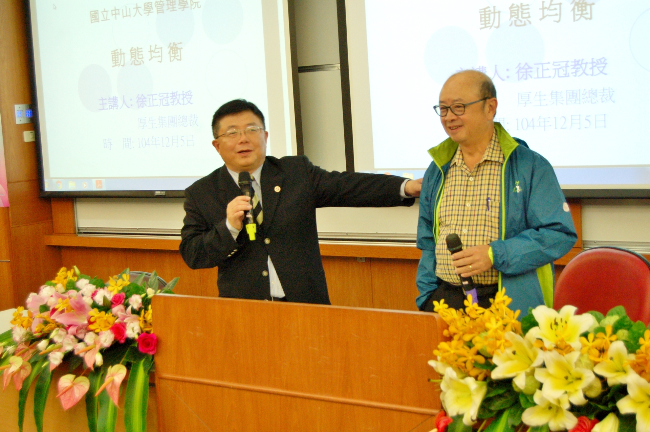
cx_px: 325
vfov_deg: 23.7
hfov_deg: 35.1
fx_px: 1028
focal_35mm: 57
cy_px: 216
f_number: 4.8
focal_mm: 38
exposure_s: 1/60
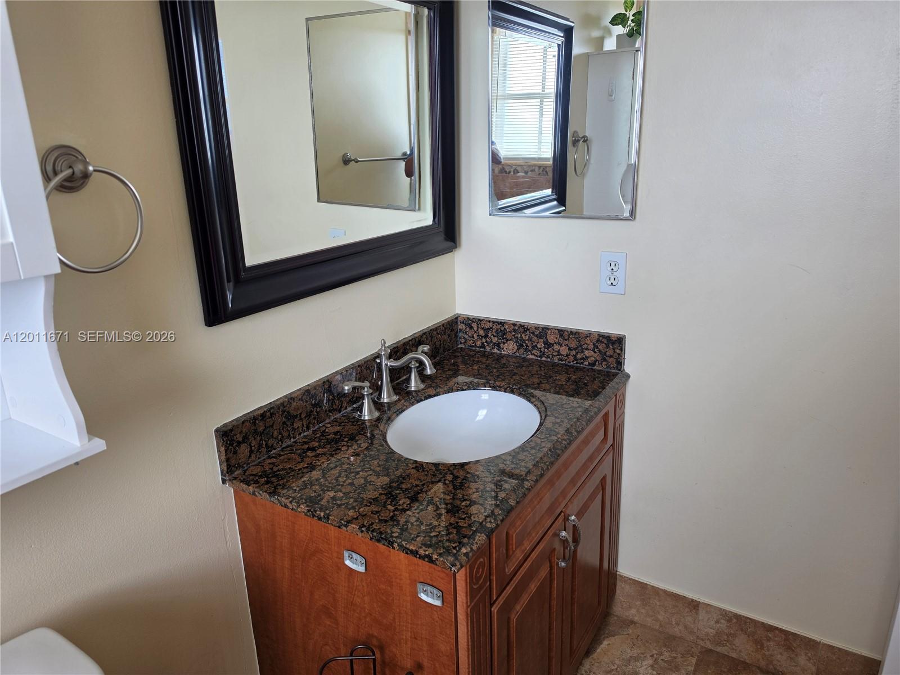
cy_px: 338
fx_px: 598
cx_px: 450
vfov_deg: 58.9
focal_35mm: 23
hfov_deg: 73.9
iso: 50
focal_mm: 6.5
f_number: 1.4
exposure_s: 1/180
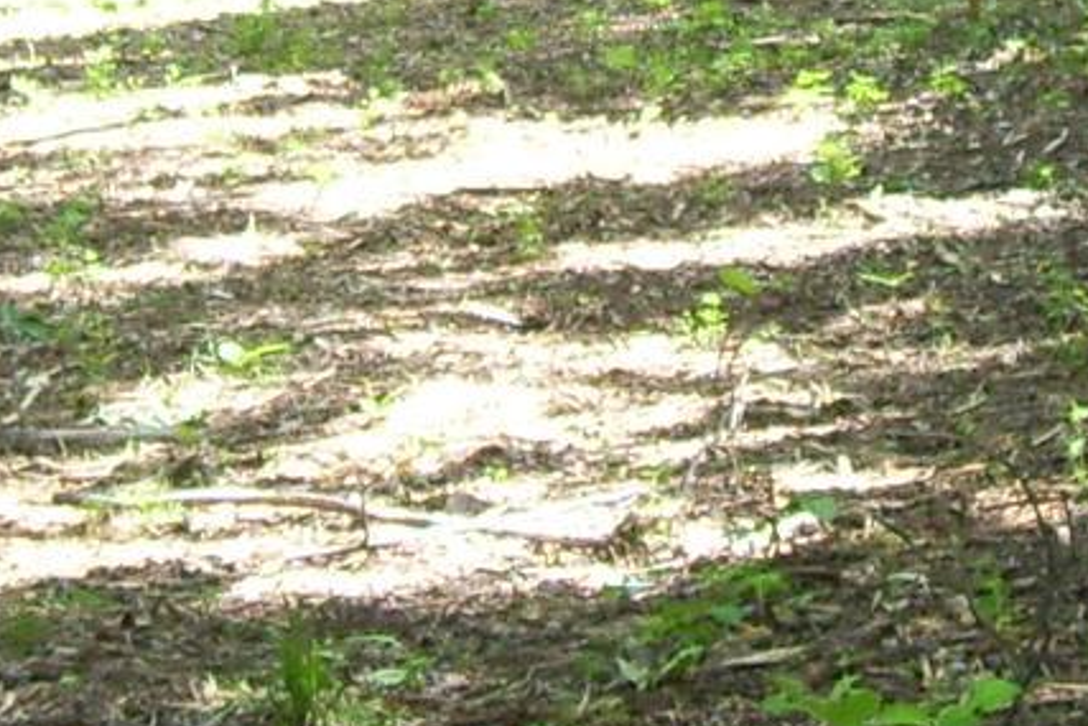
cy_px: -135
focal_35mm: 179
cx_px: 619
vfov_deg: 7.6
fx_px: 5411
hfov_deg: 11.5
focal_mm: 6
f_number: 2.7
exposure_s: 1/160
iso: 100
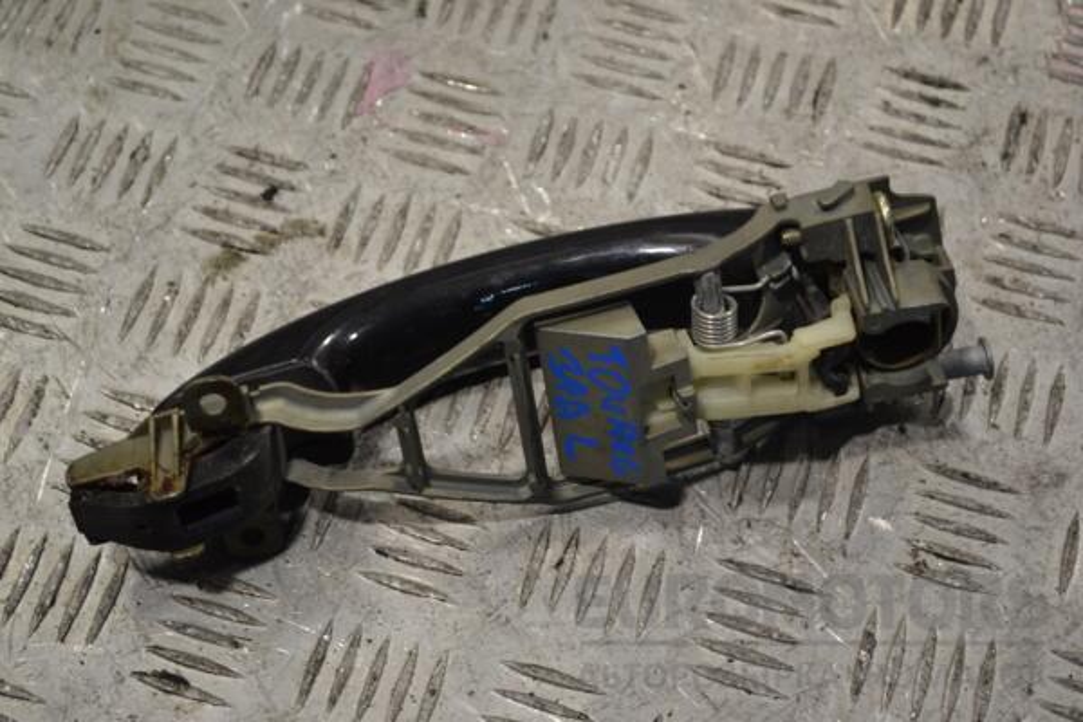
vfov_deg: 19.7
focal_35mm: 69
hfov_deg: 29.2
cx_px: 542
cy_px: 361
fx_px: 2076
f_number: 5.6
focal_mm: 46
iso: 400
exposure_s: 1/125
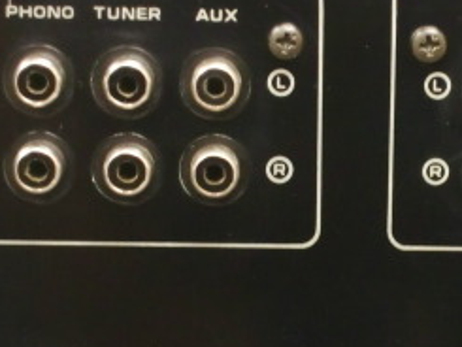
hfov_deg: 8.1
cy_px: 249
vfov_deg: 6.1
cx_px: 449
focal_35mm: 243
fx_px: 3245
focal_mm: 16.5
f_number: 5.2
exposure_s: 1/10
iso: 400
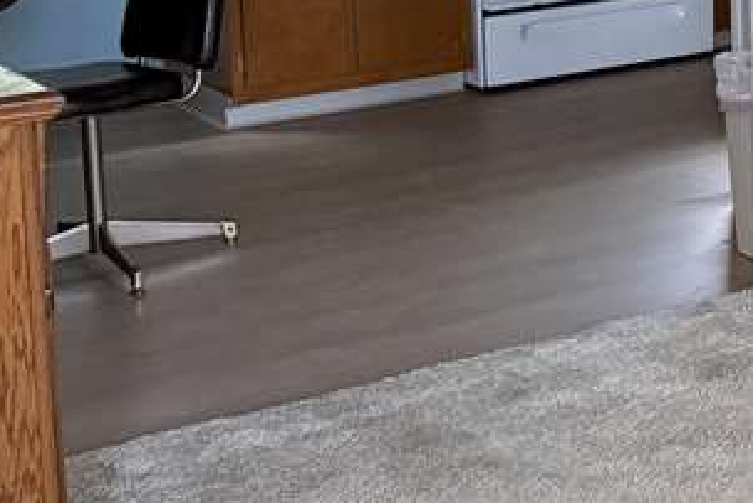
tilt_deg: -6.0
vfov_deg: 12.6
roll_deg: +1.1
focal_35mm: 105
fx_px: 2197
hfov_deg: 16.4
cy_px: -187
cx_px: 1350
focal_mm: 6.76
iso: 400
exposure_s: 1/60
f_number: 1.78
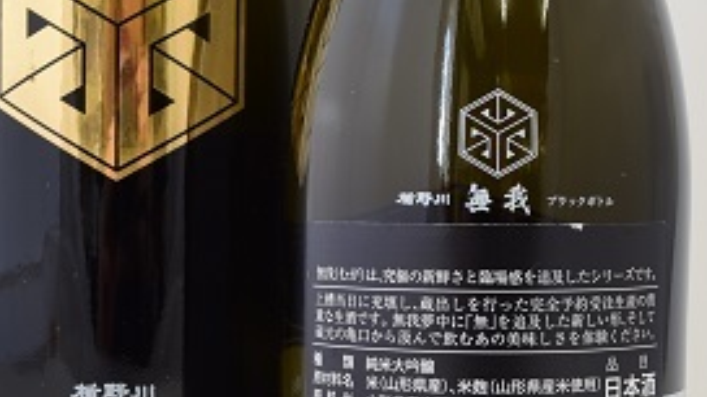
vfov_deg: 13.1
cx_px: 372
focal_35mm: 92
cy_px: 317
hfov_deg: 23.1
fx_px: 1729
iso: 100
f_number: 6.3
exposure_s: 1/6
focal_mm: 25
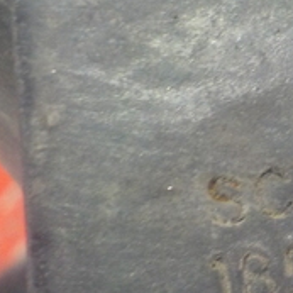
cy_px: 259
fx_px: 938
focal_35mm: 98
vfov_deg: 17.5
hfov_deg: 17.0
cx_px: 349
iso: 360
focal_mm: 4.1
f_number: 3.3
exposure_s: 1/30
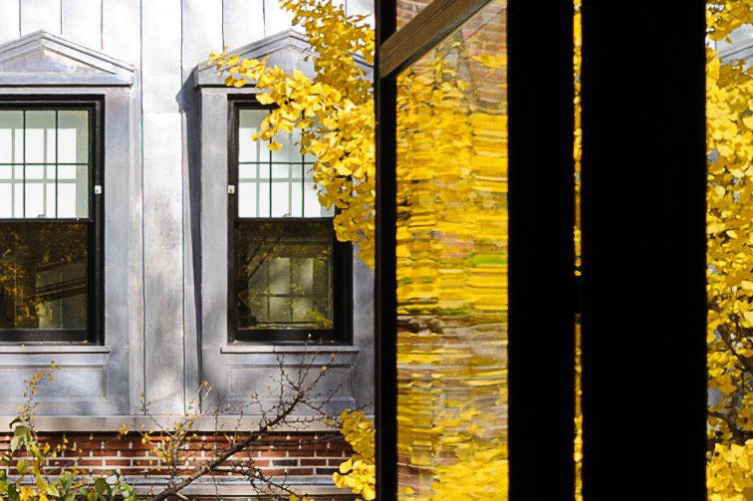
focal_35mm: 197
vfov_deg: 6.9
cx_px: -380
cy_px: 569
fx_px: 4118
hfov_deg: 10.1
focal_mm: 35
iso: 200
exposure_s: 1/250
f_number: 8
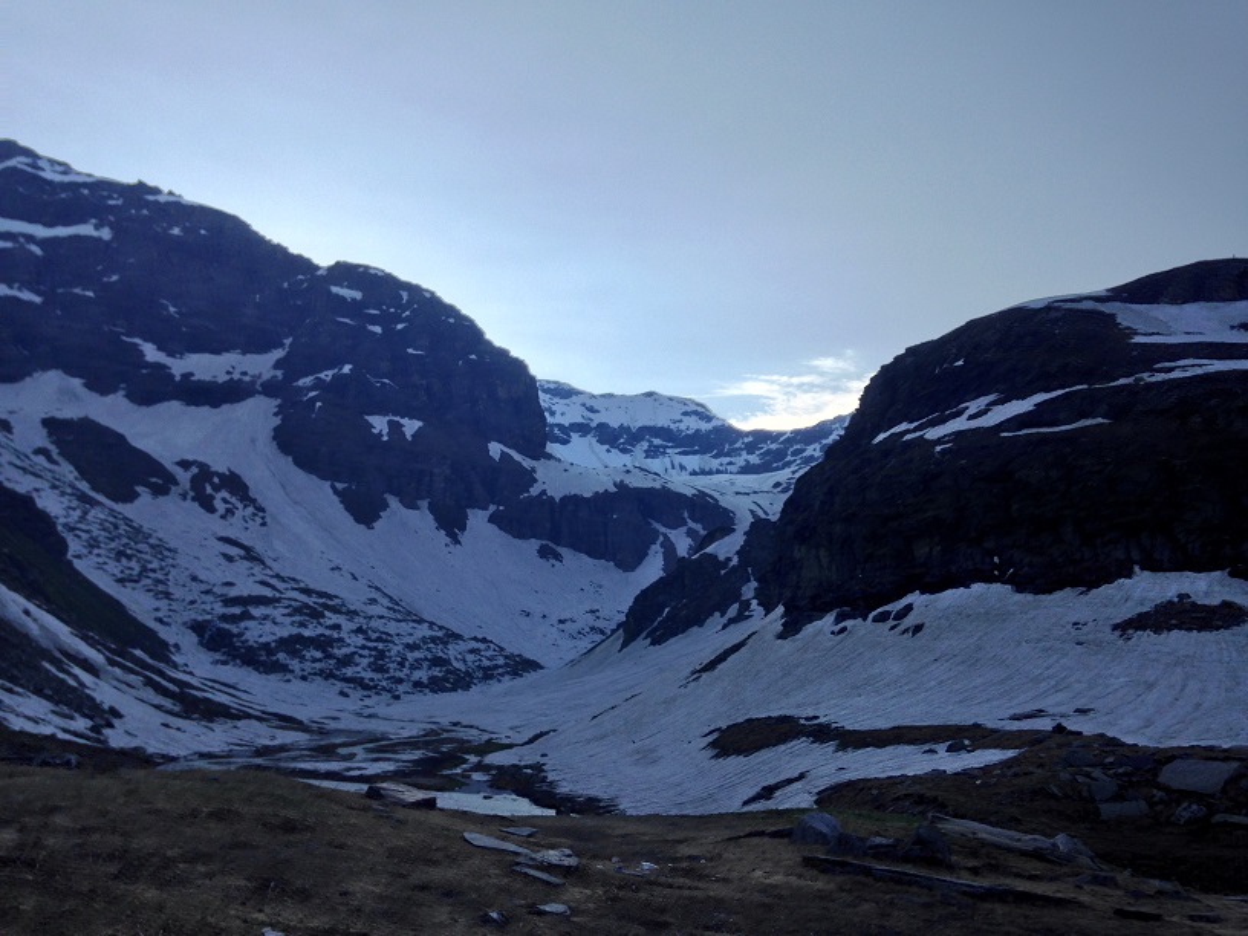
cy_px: 468
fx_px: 1190
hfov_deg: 55.4
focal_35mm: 33
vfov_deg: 42.9
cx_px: 624
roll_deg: -0.4
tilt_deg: +6.6
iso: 50
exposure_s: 1/1043
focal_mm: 4.12
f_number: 2.4
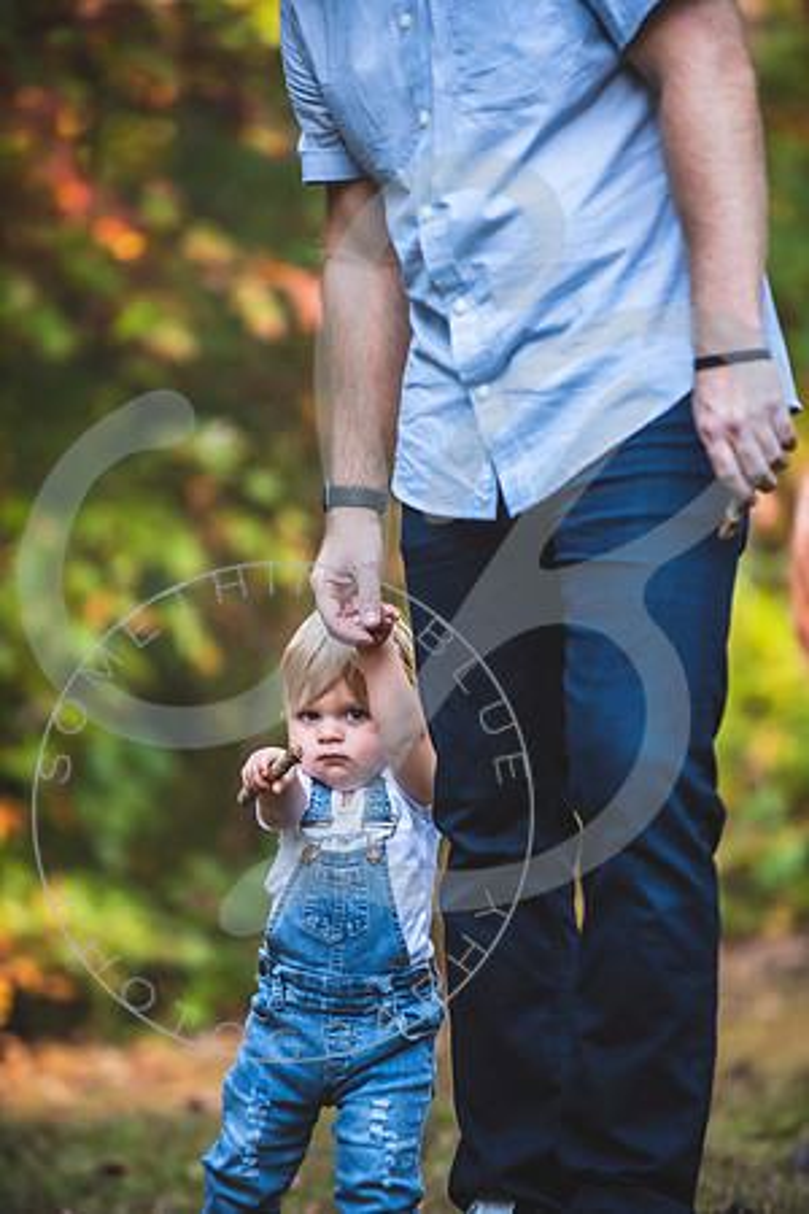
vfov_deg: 10.3
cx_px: 404
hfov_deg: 6.9
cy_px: 607
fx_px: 6741
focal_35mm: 200
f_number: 2.8
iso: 400
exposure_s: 1/320
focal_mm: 200
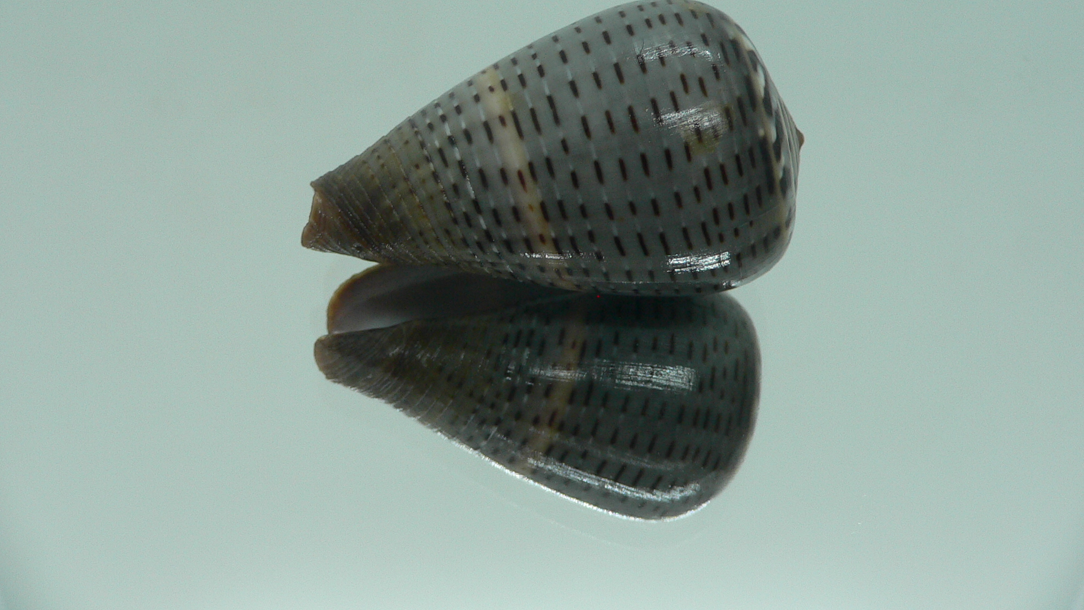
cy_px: 215
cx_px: 536
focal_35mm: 39
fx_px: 1121
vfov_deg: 30.3
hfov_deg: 51.6
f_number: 2.8
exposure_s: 1/60
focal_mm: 4.6
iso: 100
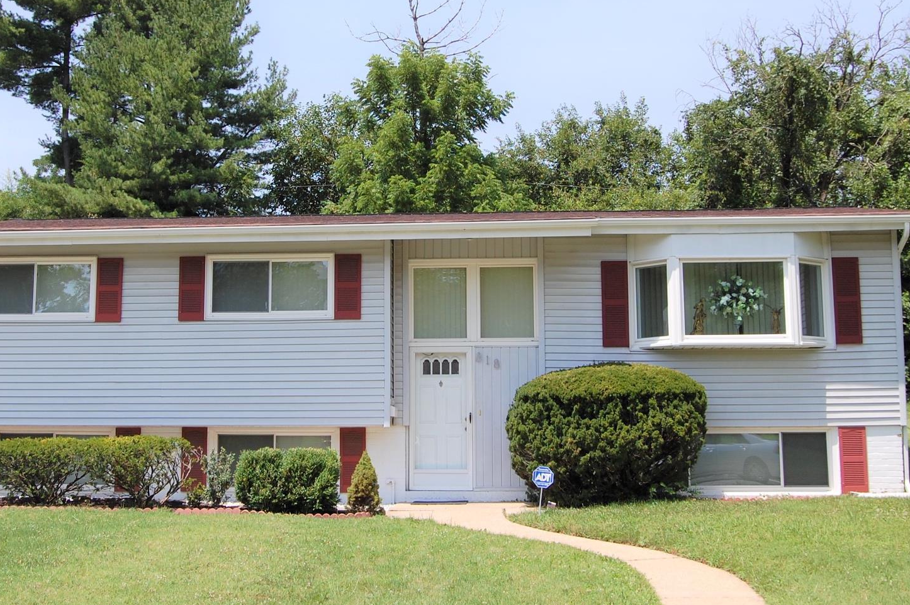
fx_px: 1288
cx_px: 410
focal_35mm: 51
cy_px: 204
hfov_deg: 38.9
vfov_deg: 26.3
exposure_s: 1/320
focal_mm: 24
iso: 200
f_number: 9
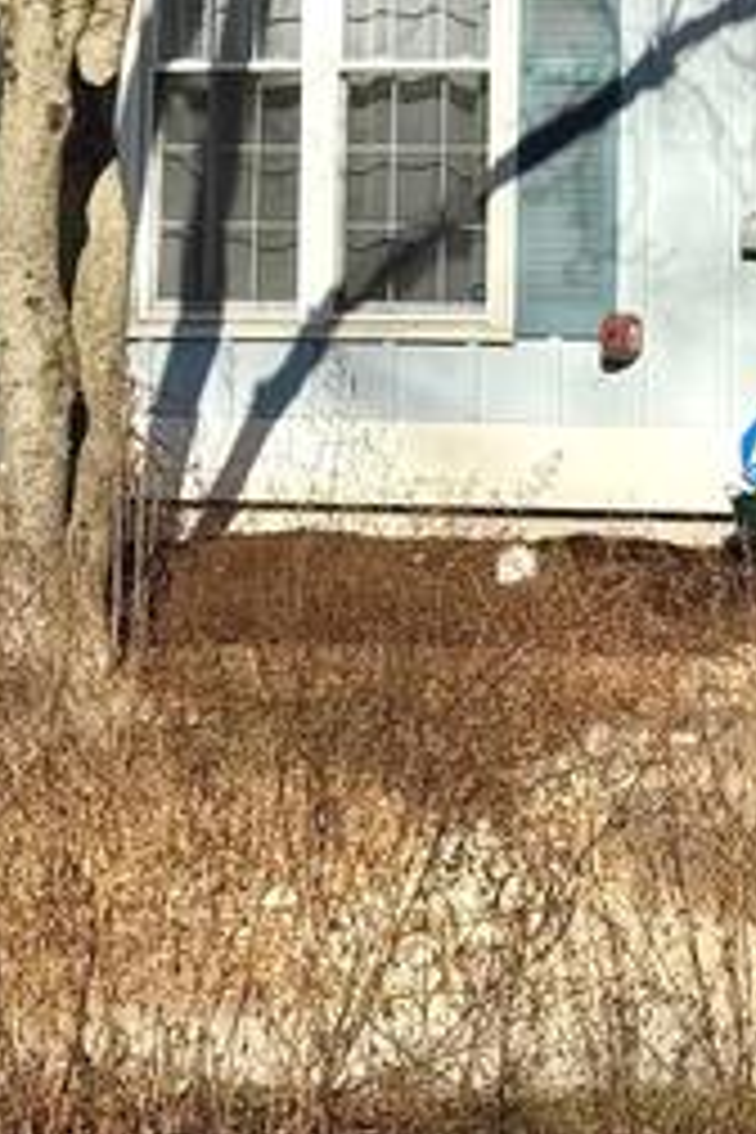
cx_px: 670
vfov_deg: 13.0
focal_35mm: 152
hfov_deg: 9.0
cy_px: -436
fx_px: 4788
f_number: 1.78
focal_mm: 6.76
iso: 64
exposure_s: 1/2667
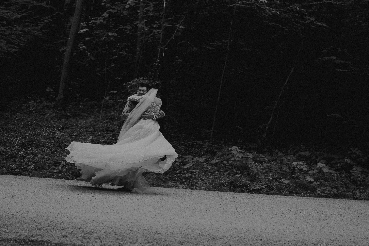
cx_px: 184
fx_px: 359
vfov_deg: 37.9
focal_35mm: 35
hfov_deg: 54.4
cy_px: 123
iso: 640
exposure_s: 1/3200
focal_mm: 35
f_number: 1.6
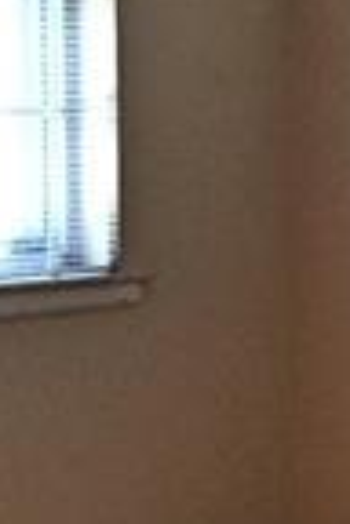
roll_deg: -0.7
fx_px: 3135
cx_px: 1207
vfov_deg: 9.6
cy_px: 211
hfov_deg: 5.8
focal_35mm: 215
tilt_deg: -2.3
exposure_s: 1/30
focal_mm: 4.15
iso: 200
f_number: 2.2
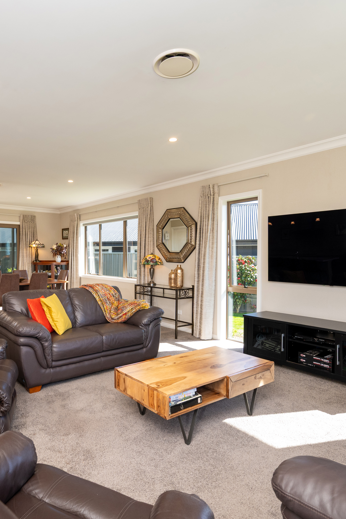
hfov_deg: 55.9
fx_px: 317
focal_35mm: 22
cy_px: 256
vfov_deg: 78.6
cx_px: 112
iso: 800
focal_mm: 14
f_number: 8
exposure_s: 1/80
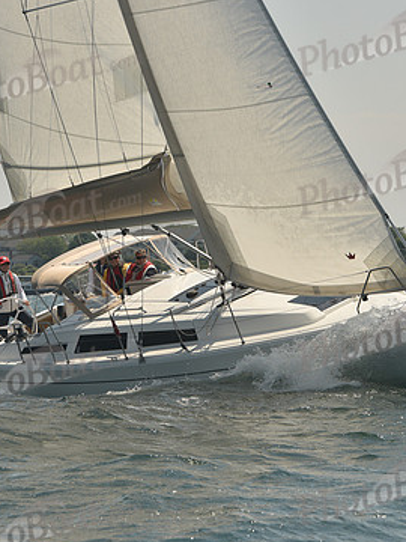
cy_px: 276
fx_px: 2909
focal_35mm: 186
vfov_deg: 10.6
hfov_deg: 8.0
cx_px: 221
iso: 250
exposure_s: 1/640
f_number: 8
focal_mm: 120
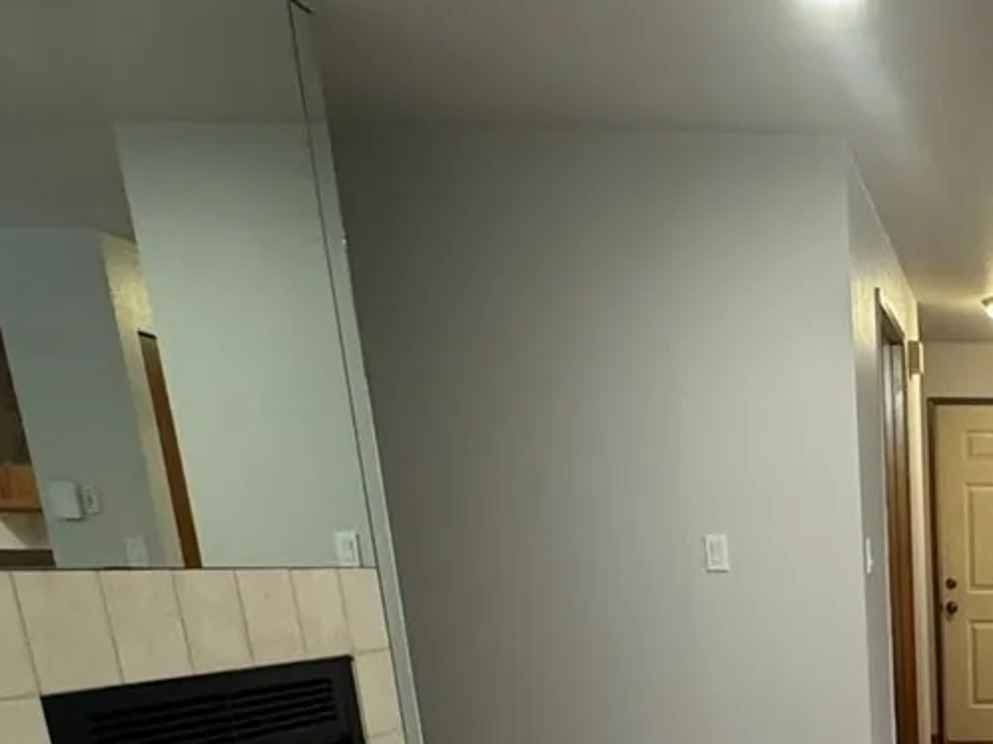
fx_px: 1290
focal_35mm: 45
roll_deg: -0.1
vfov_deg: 26.7
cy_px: 989
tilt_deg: -18.7
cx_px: 1083
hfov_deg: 36.0
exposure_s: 1/120
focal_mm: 2.22
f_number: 2.2
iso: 320
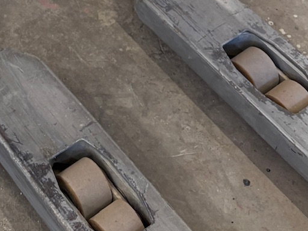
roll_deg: -0.8
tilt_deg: -27.8
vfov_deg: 11.9
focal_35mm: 104
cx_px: 5
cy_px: -302
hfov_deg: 18.4
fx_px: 925
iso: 125
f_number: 1.6
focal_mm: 5.96
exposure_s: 1/50
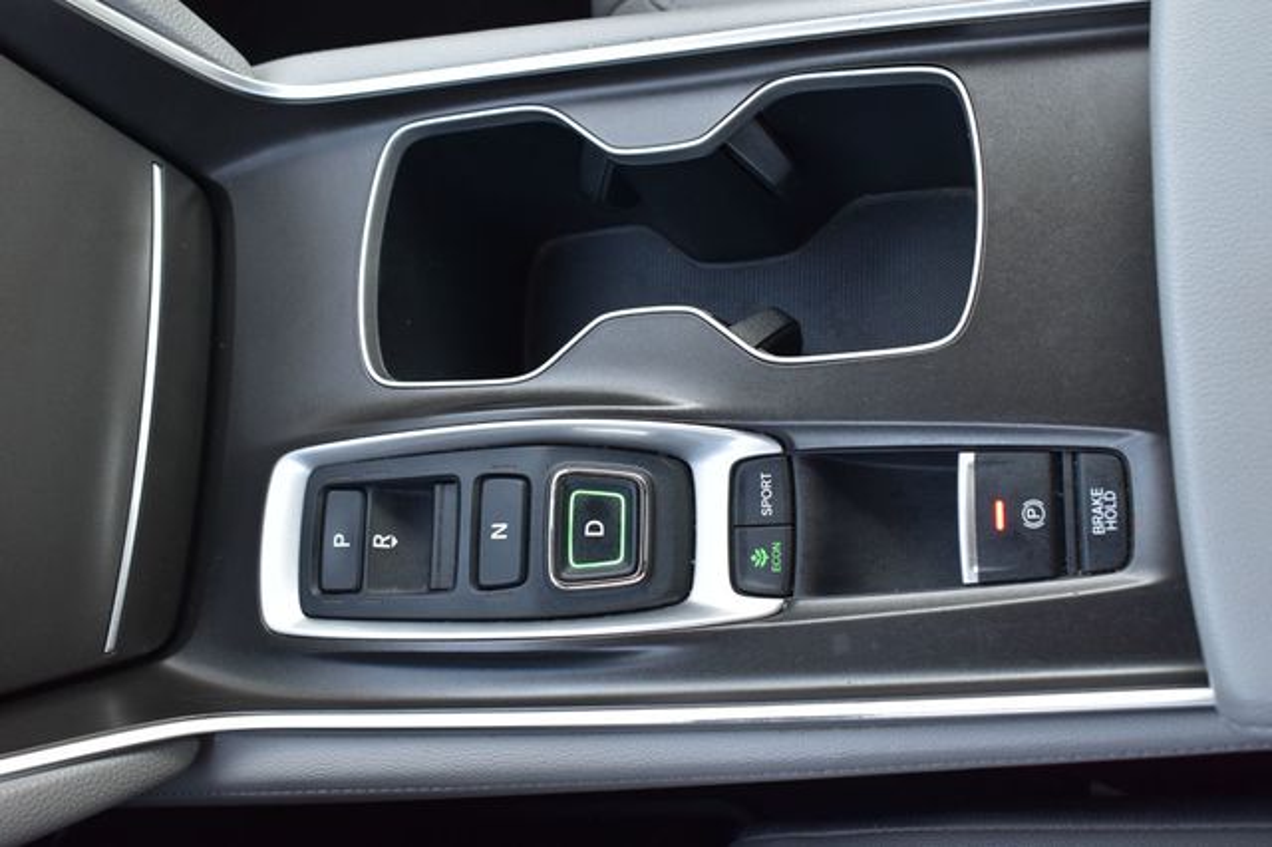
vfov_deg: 31.9
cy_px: 424
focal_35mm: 42
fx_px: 1483
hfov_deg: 46.4
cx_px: 636
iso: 400
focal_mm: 28
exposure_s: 1/25
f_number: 7.1
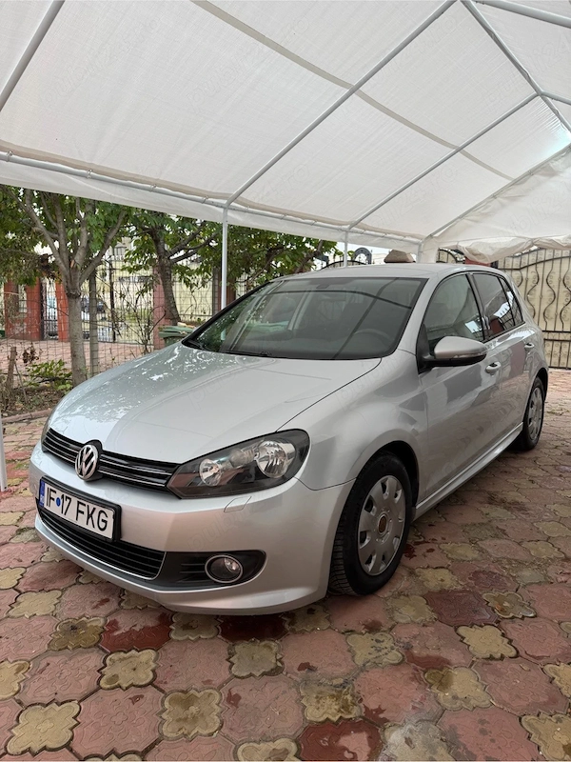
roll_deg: -1.9
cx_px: 286
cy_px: 381
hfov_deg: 56.8
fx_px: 528
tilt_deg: -10.4
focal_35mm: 24
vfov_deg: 71.6
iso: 64
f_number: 1.78
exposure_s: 1/190
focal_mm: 6.76
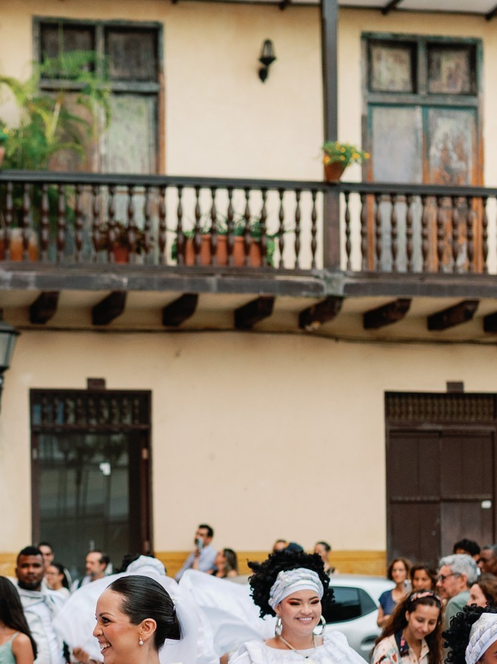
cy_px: 564
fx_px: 1647
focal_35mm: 86
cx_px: 79
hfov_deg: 17.0
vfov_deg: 22.3
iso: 400
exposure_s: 1/200
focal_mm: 35
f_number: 2
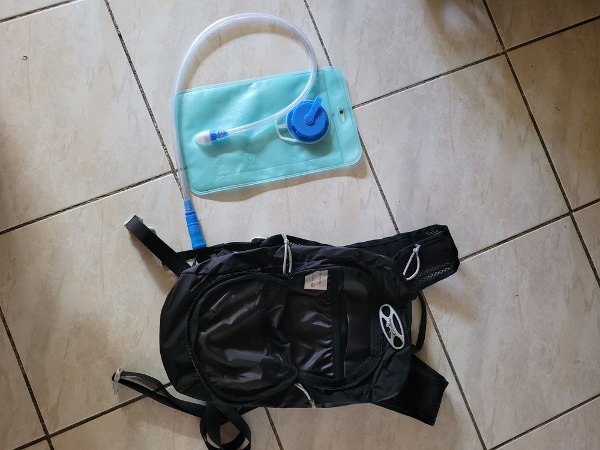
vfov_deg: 53.1
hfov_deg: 67.3
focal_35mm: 26
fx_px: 451
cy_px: 225
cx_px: 300
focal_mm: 5.4
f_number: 1.8
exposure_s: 1/40
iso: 640
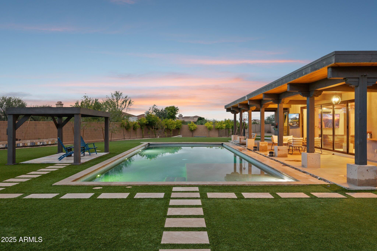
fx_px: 257
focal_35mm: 24
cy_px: 126
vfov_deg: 52.2
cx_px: 188
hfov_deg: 72.6
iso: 320
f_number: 8
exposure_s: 1/2
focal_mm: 24.5
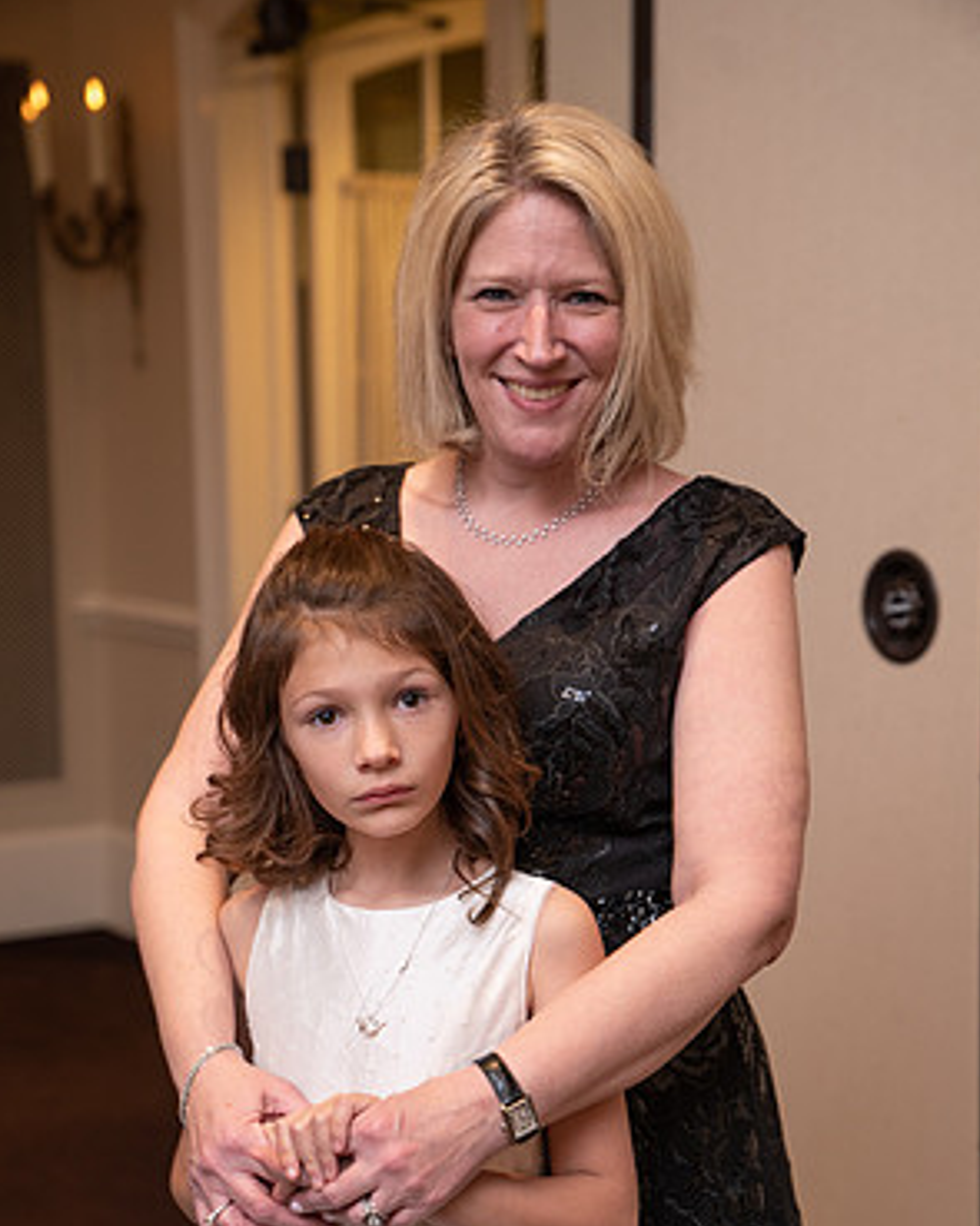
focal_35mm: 71
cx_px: 492
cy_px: 734
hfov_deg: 21.5
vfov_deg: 26.7
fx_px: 2575
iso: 800
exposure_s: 1/50
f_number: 3.5
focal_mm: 62
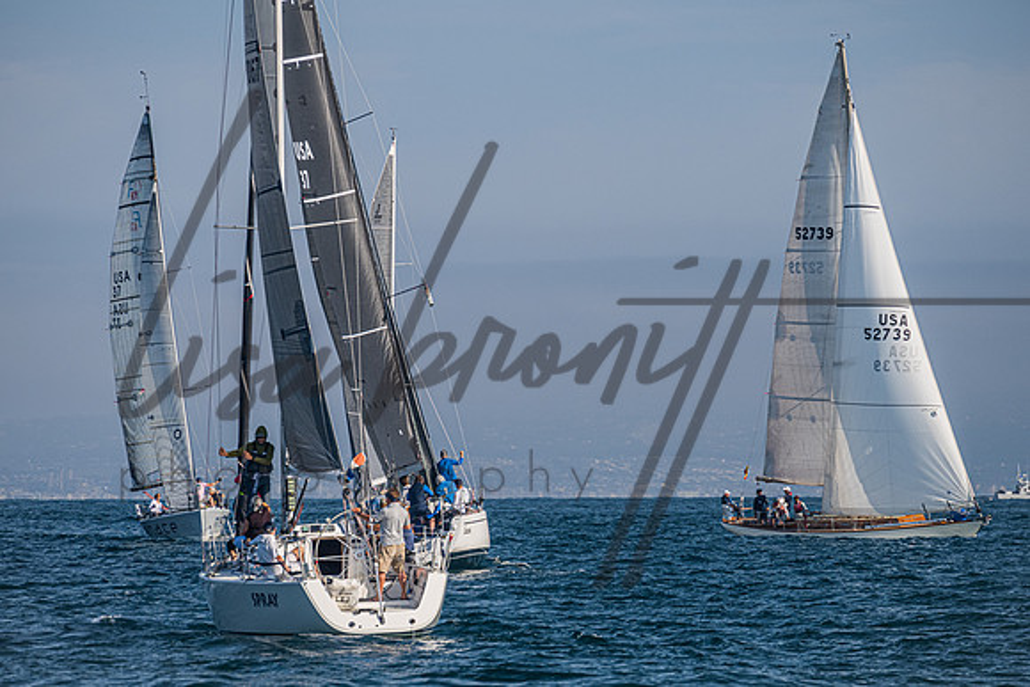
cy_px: 391
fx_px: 7182
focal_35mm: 251
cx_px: 529
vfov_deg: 5.5
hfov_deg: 8.2
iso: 400
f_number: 6.3
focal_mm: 200
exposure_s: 1/1000
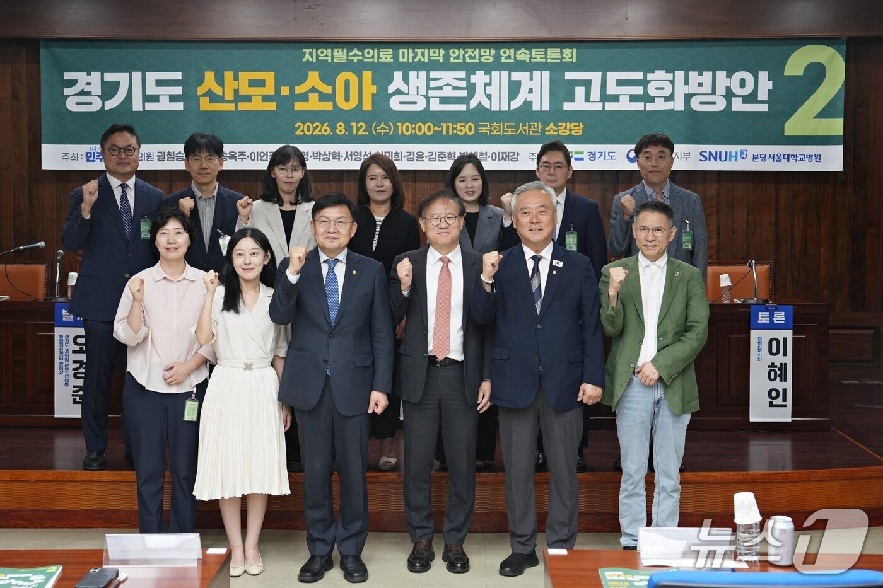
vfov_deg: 33.4
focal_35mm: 40
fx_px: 981
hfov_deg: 48.5
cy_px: 294
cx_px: 442
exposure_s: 1/100
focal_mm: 40
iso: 1250
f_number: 5.6
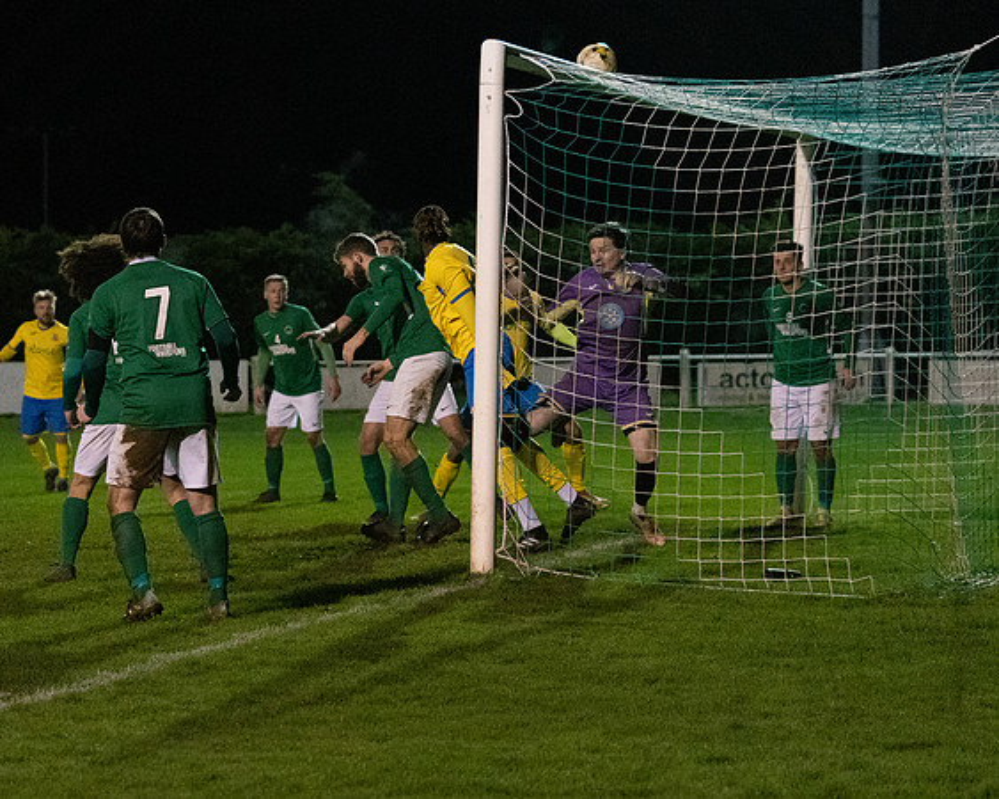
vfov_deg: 11.6
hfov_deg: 14.5
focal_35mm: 133
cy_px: 397
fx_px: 3924
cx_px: 374
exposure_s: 1/640
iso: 5000
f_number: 2.8
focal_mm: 70
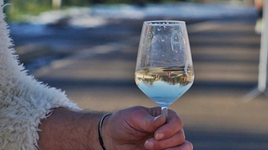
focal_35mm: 410
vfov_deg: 3.0
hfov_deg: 5.3
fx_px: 2911
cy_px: 44
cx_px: 100
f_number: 7.1
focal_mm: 100
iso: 100
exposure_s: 1/400
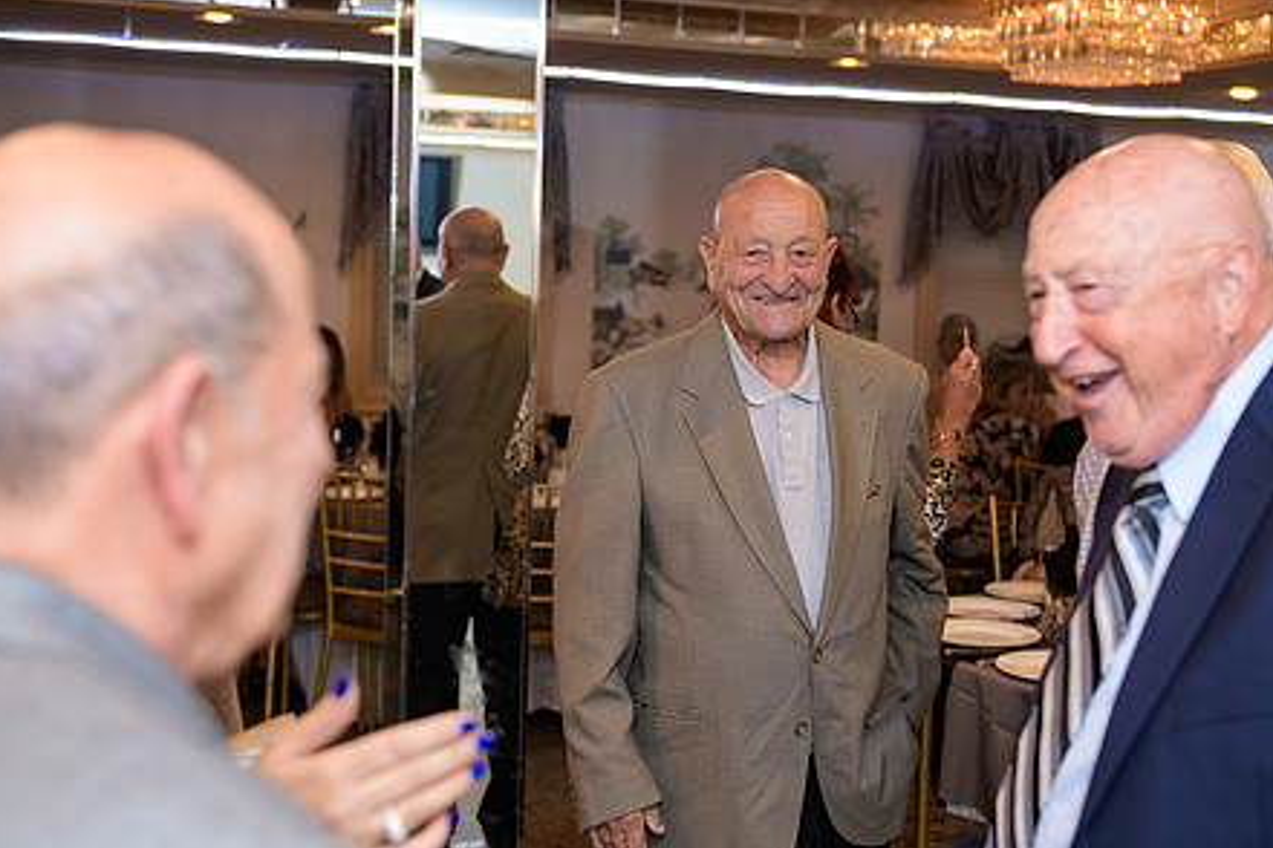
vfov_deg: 27.0
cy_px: 414
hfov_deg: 39.5
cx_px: 727
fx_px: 1768
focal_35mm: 50
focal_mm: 38
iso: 800
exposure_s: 1/125
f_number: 3.2
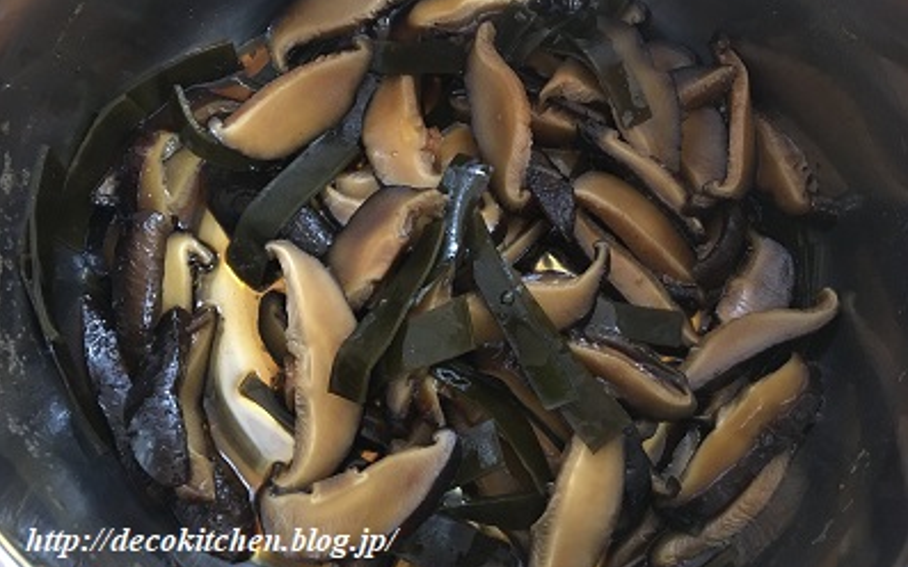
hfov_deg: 61.2
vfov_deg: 40.5
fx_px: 767
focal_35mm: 31
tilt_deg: -71.0
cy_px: 251
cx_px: 453
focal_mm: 4.15
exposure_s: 1/15
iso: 400
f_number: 2.2
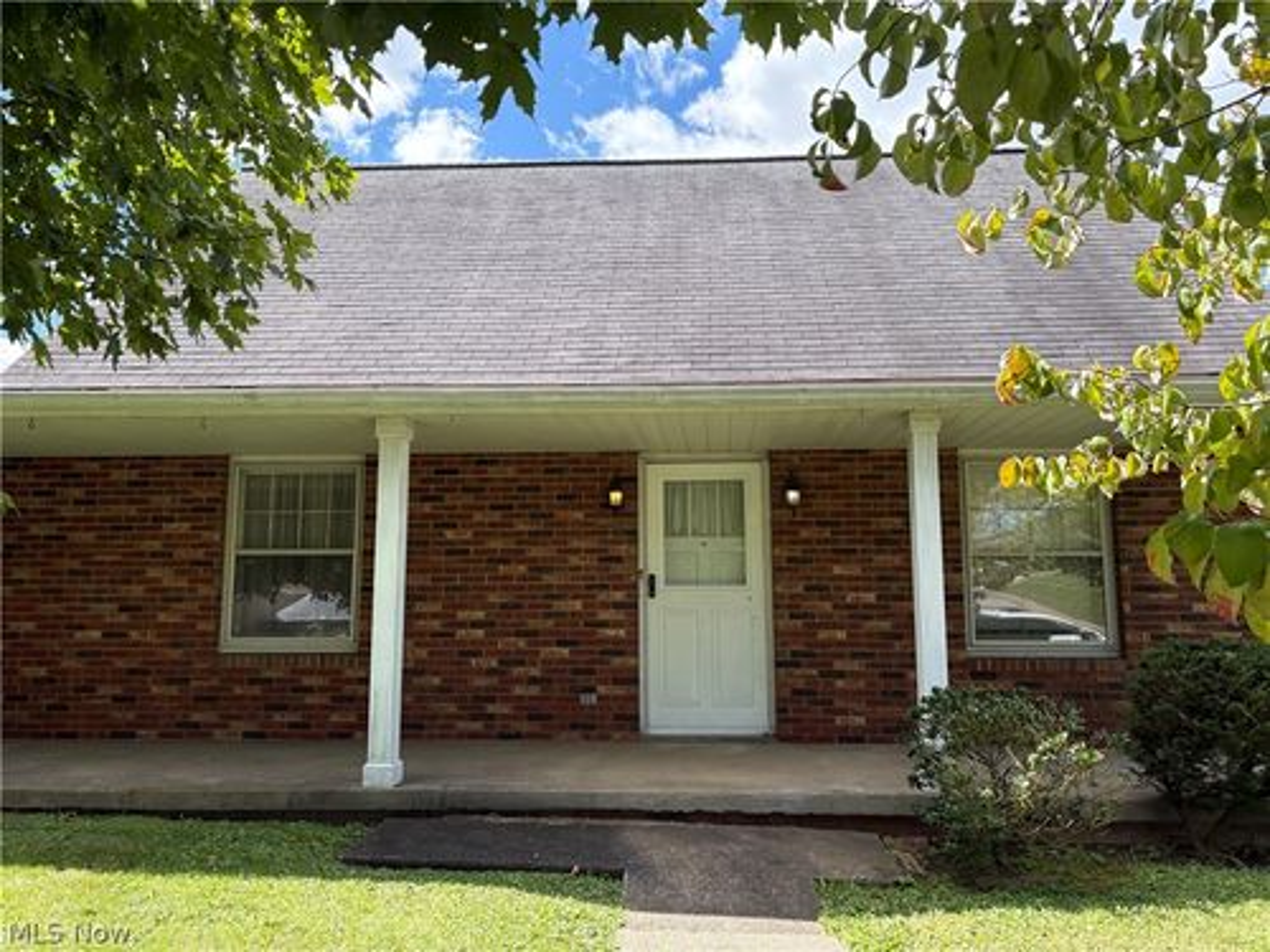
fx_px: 954
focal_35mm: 26
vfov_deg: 53.1
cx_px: 635
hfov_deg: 67.3
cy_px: 476
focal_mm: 5.96
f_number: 1.6
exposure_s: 1/1099
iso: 64
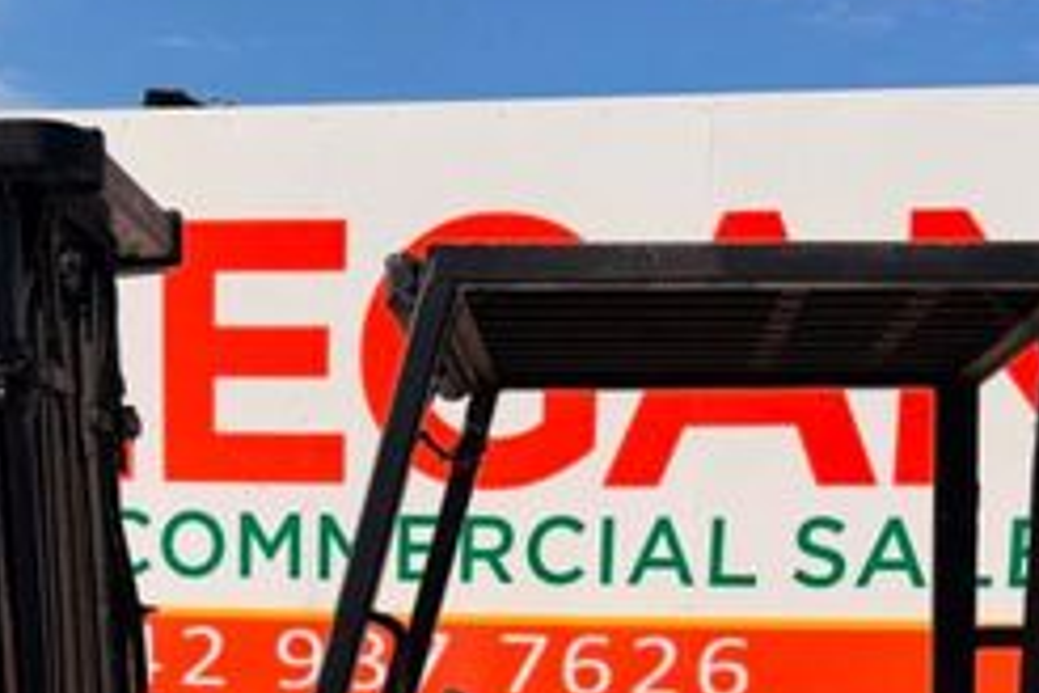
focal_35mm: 61
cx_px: 427
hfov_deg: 32.8
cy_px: 900
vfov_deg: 20.4
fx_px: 1760
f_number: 1.78
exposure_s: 1/8130
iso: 80
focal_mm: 6.76
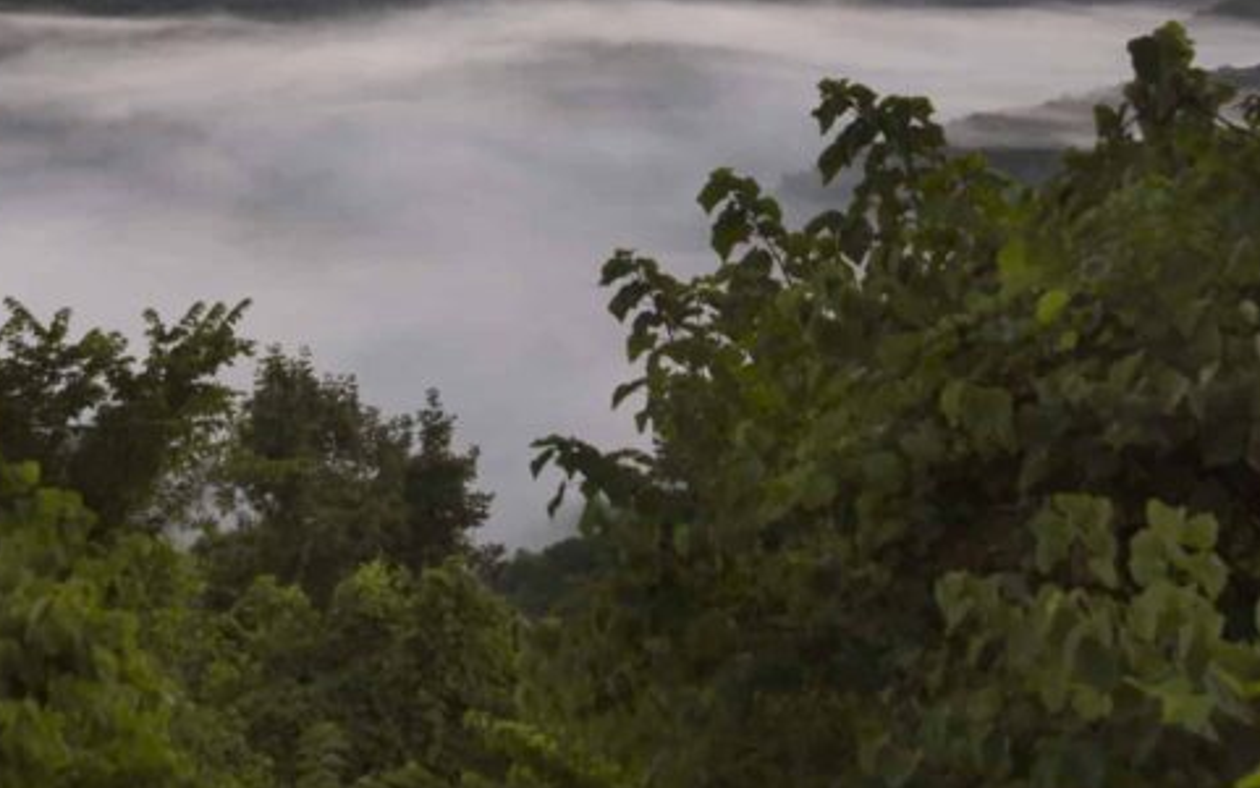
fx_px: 2611
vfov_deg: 16.8
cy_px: -5
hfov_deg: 27.0
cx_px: 422
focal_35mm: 76
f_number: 7.1
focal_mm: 35
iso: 400
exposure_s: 1/160
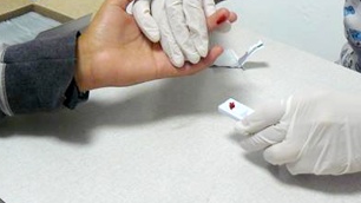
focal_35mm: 64
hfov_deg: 32.8
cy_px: 64
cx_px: 184
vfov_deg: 18.7
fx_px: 613
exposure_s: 1/30
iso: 200
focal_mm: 6
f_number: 2.8
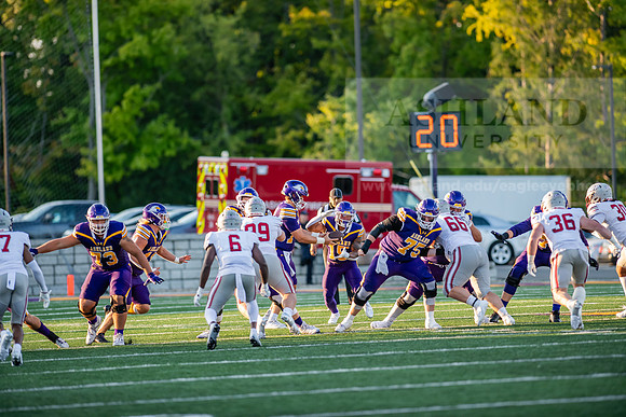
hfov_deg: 6.9
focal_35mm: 300
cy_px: 208
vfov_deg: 4.6
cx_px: 313
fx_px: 5218
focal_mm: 300
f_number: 3.2
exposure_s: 1/1000
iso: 640
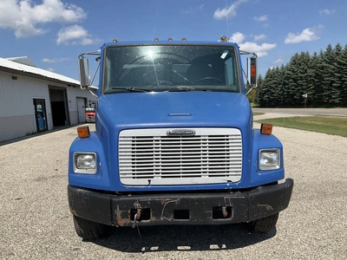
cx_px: 174
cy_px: 130
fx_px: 291
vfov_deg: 48.2
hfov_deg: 61.7
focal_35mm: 29
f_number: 1.8
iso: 25
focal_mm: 3
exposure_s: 1/2320
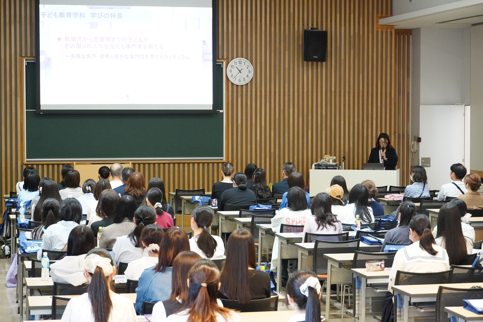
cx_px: 242
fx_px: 1147
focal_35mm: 86
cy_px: 161
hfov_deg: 23.8
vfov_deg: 16.0
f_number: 5.6
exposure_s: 1/100
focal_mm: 57
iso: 5000
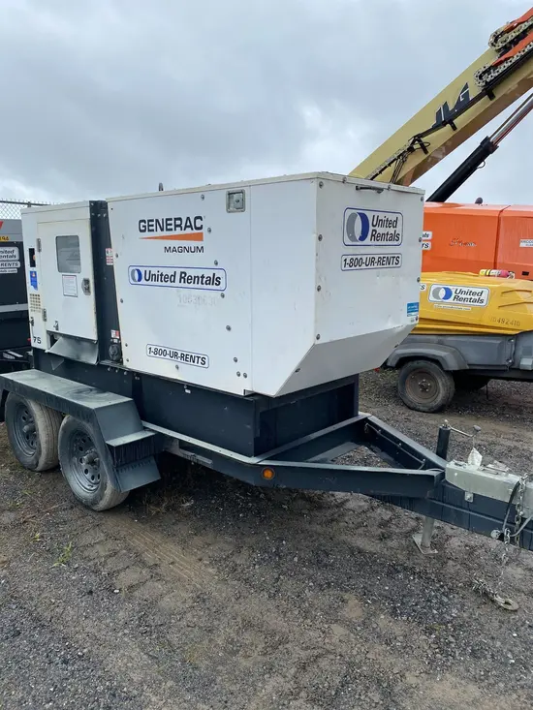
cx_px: 266
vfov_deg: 67.3
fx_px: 534
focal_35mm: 26
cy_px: 355
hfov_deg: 53.1
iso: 32
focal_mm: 4.25
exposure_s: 1/871
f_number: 1.8
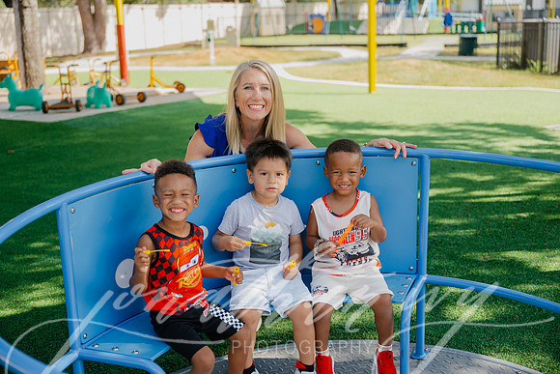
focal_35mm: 46
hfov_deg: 42.7
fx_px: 716
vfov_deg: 29.3
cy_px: 187
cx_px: 280
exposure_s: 1/200
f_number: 2.8
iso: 64
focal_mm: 46
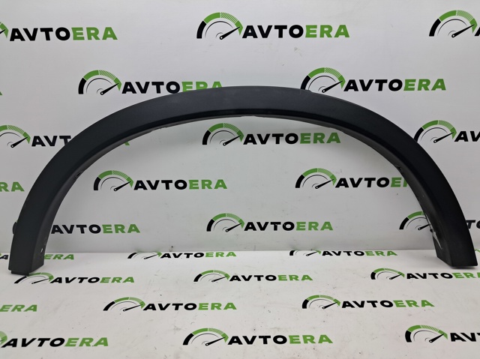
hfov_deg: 65.4
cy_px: 180
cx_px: 240
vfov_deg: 51.3
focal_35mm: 27
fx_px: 374
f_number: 1.8
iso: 50
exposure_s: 1/100
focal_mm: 4
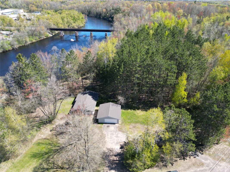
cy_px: 86
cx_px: 115
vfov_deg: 56.8
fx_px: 159
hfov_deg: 71.6
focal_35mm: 24
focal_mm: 6.72
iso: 110
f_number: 1.7
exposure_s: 1/1000
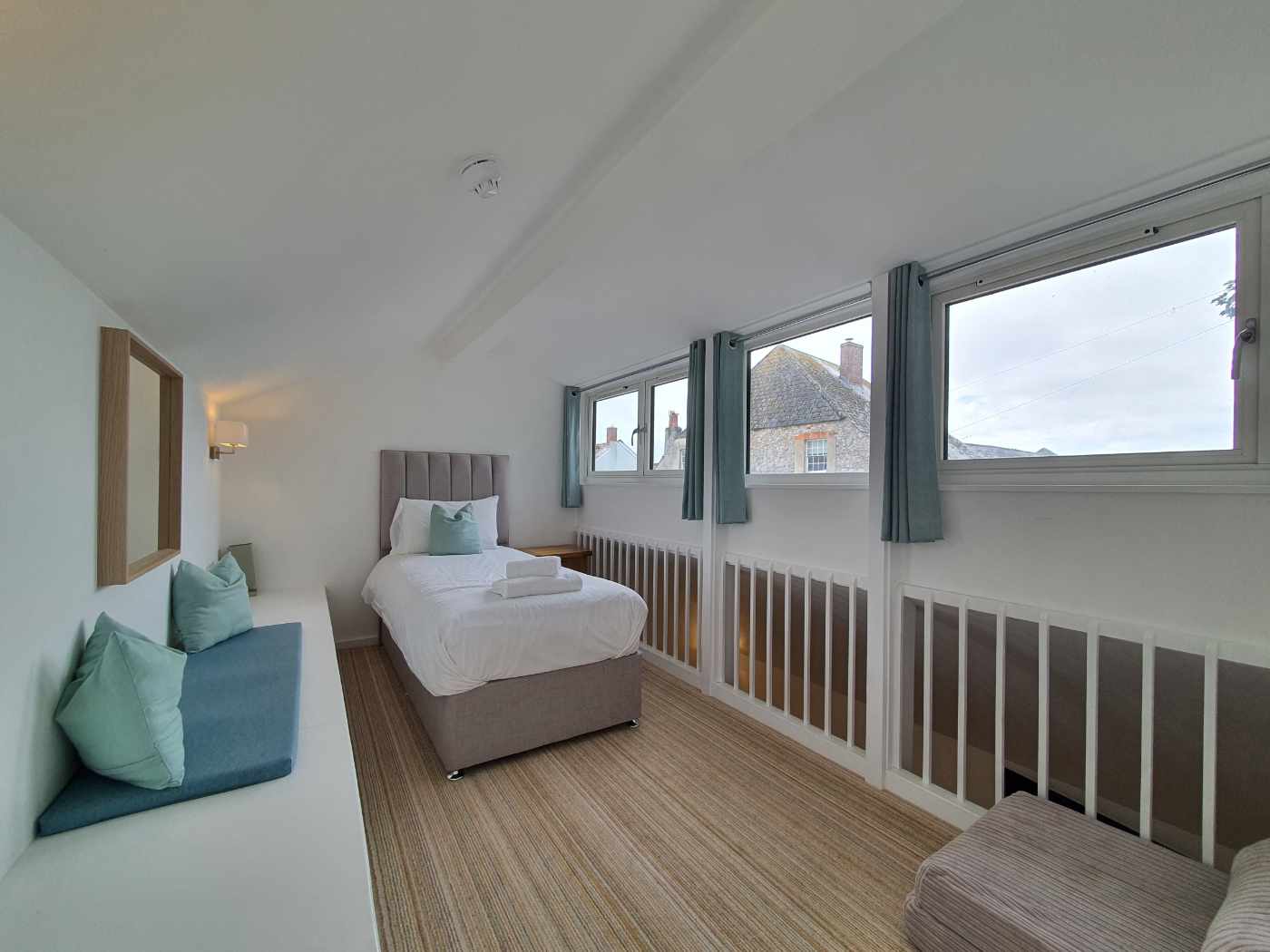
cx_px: 635
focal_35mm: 13
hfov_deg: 106.2
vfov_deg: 89.9
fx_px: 477
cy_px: 476
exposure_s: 1/137
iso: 50
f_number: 2.2
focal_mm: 1.8
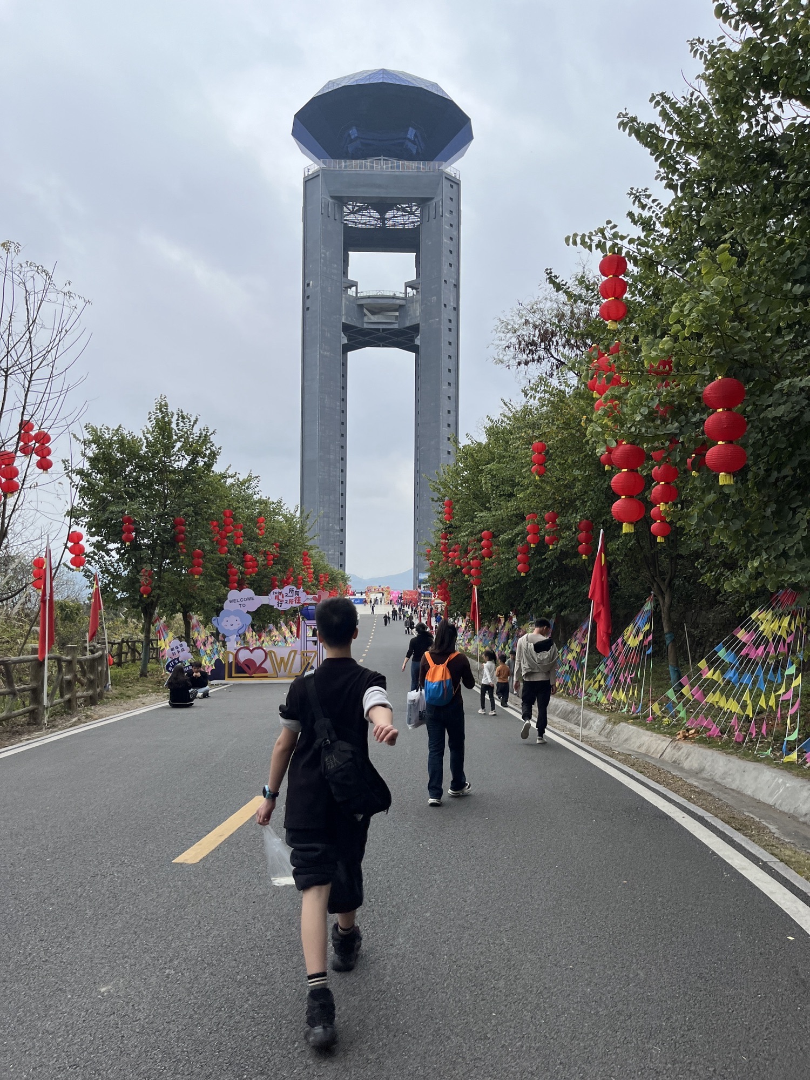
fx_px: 811
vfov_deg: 67.3
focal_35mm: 26
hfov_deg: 53.1
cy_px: 540
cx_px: 405
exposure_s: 1/1477
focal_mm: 5.1
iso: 50
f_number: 1.6
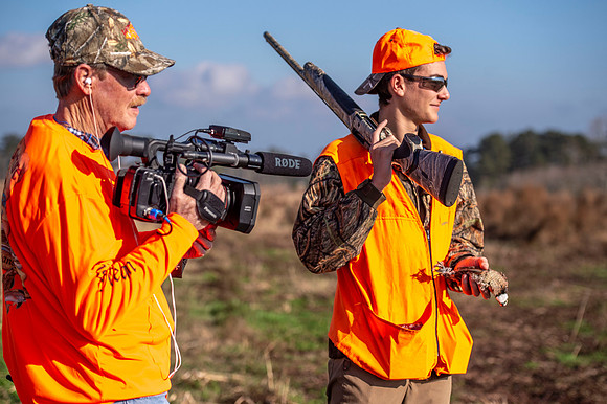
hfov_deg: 23.9
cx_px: 304
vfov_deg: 16.1
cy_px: 202
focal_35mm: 85
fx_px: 1432
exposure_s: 1/3200
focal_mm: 85
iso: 200
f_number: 4
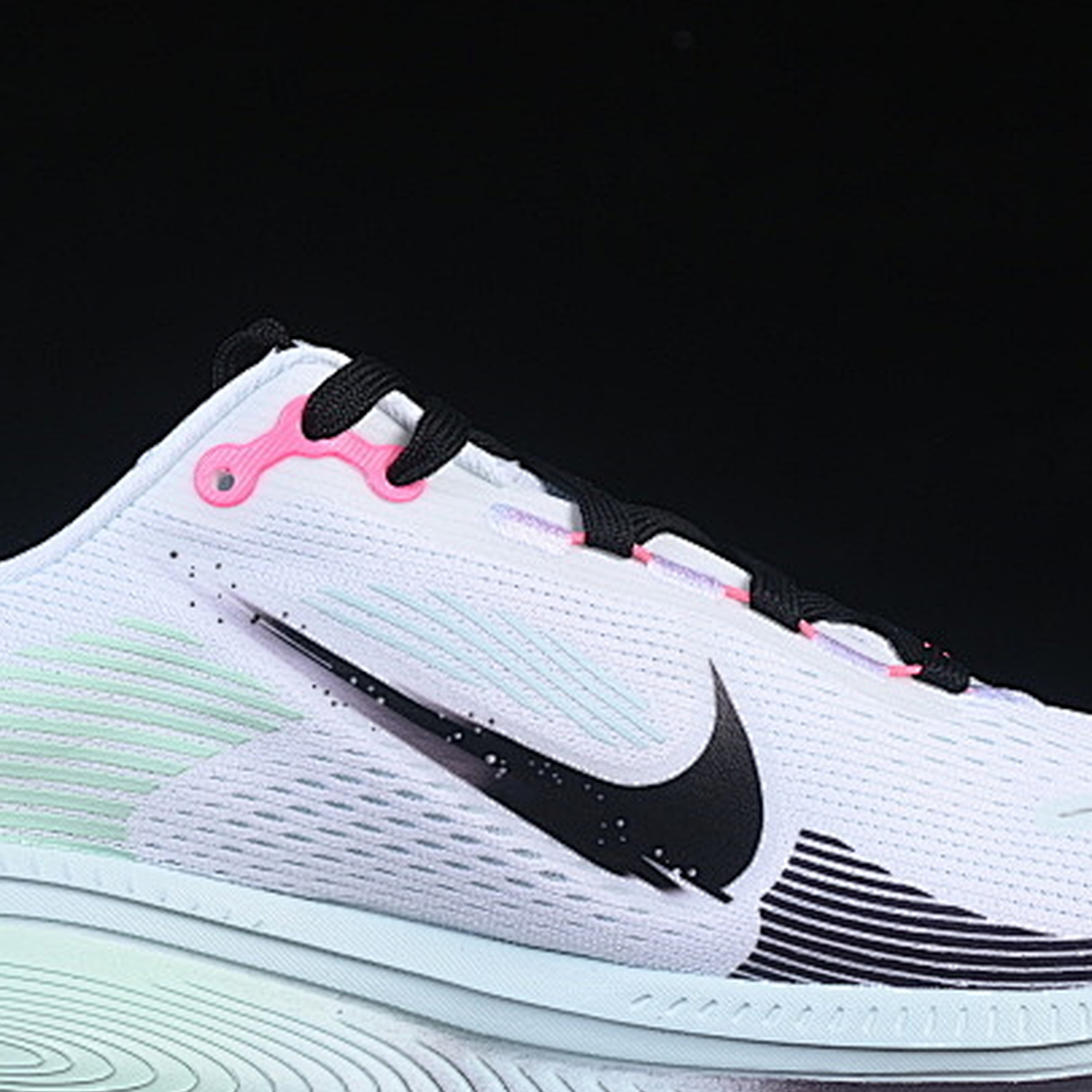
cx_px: 507
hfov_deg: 10.3
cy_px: 671
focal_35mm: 170
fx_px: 6067
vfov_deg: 10.3
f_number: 8
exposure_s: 1/80
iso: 160
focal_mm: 50
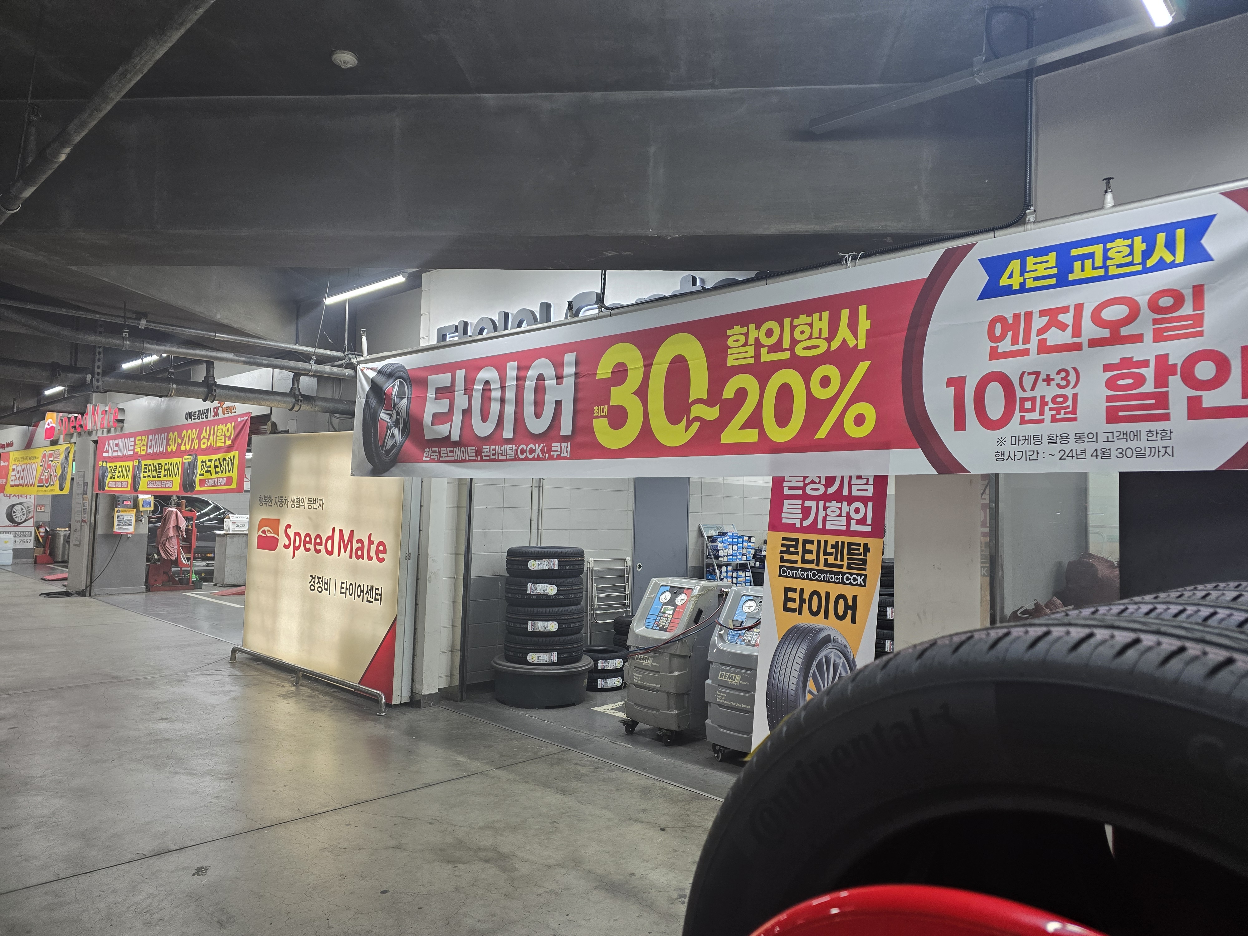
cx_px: 624
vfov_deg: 58.9
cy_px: 468
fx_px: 829
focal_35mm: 23
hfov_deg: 73.9
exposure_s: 1/120
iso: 160
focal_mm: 6.3
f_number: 1.7
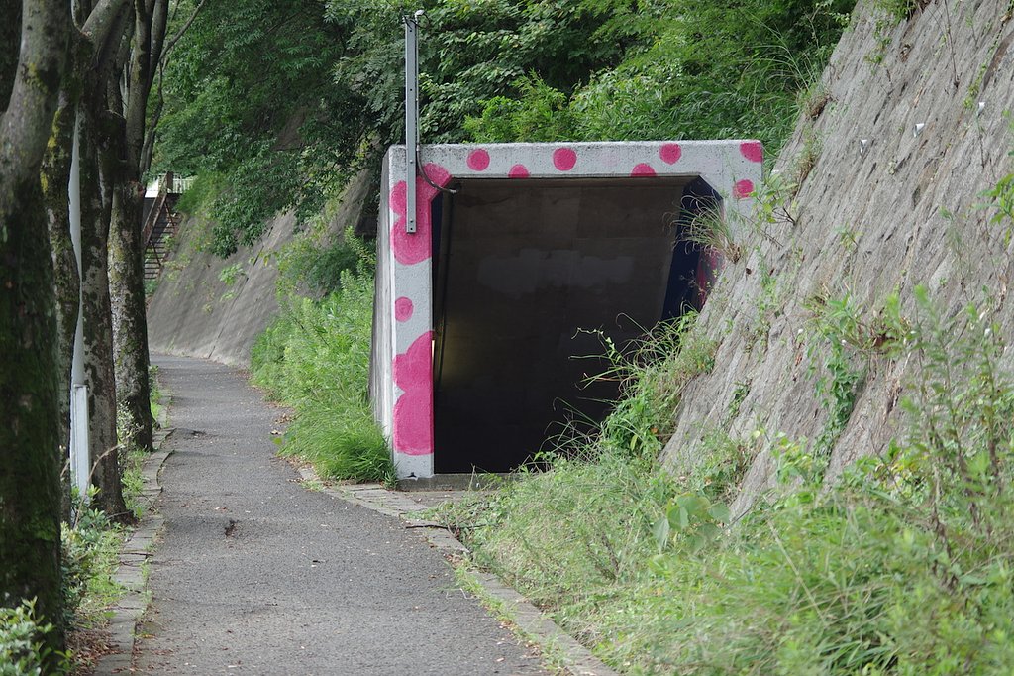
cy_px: 338
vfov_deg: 9.1
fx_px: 4223
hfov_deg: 13.7
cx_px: 507
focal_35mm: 150
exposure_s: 1/160
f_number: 5.6
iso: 200
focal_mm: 100
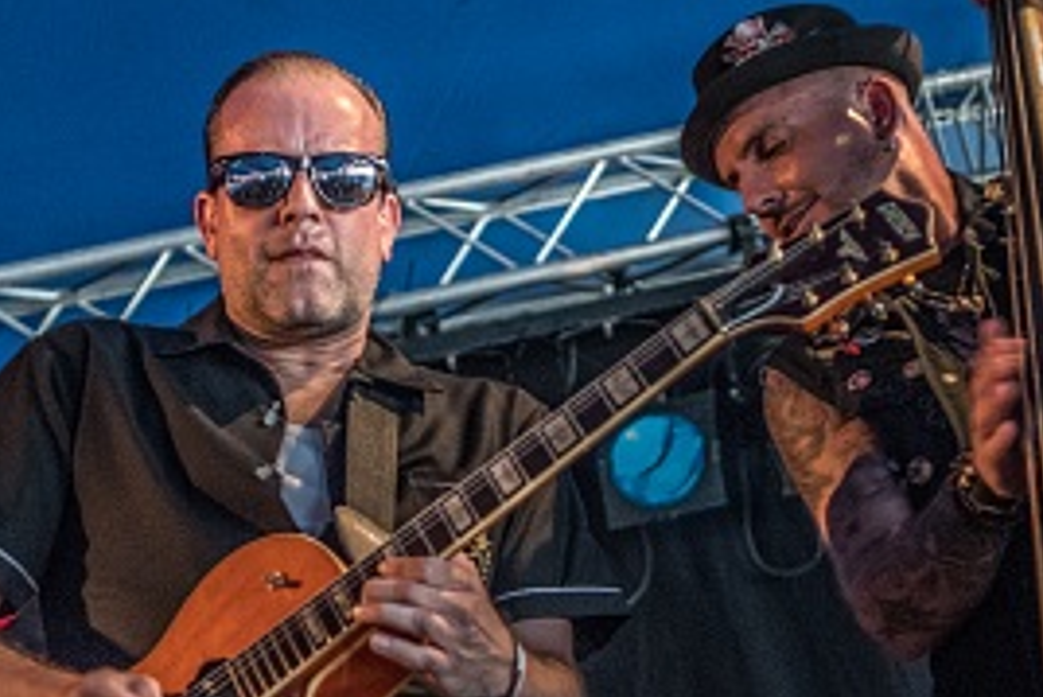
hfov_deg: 15.9
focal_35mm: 129
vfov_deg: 10.6
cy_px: 551
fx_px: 3739
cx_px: 580
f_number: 2.8
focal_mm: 48
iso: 2500
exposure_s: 1/100
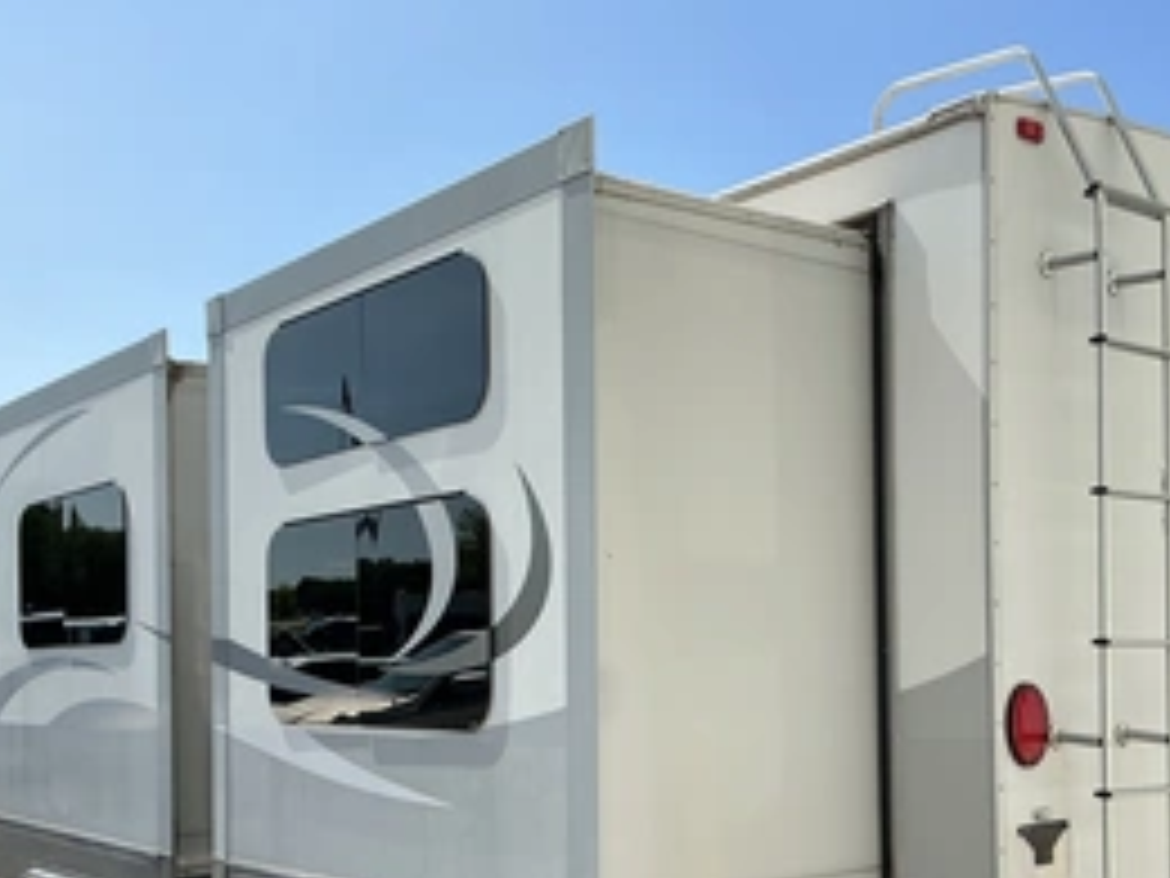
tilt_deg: +0.6
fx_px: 1453
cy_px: 630
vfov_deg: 33.1
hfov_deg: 43.7
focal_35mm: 43
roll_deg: -0.6
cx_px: 693
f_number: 1.8
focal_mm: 3
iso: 25
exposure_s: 1/2227
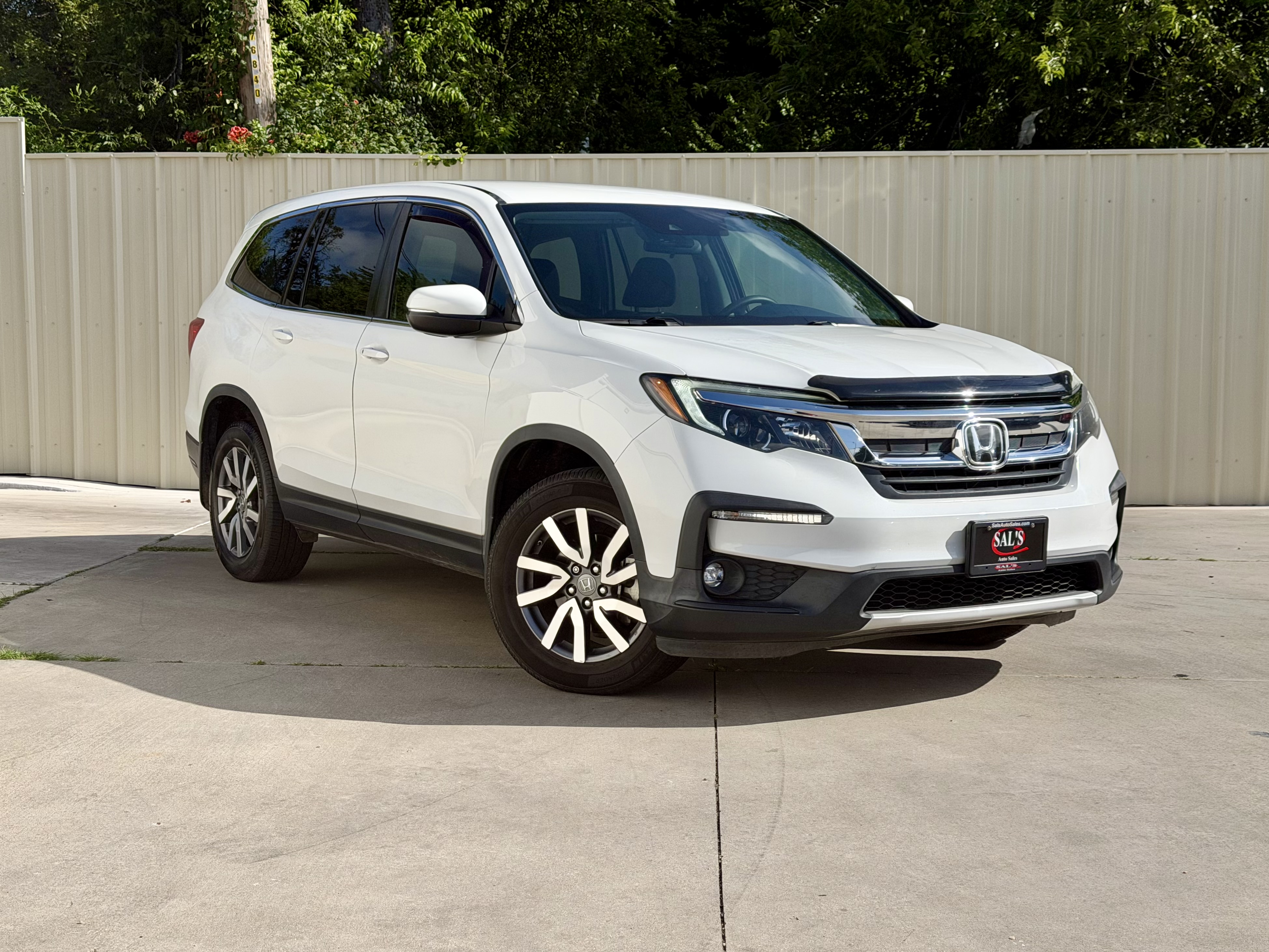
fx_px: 1760
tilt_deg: -4.5
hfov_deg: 39.7
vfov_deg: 30.3
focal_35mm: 48
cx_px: 634
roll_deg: +0.0
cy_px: 476
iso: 64
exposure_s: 1/6024
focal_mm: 6.76
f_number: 1.78
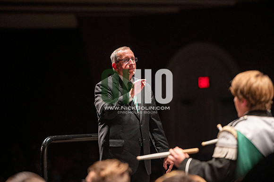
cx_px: 137
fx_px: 1521
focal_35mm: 200
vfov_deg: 6.9
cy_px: 91
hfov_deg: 10.3
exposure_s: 1/500
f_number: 2.8
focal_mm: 200
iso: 2500
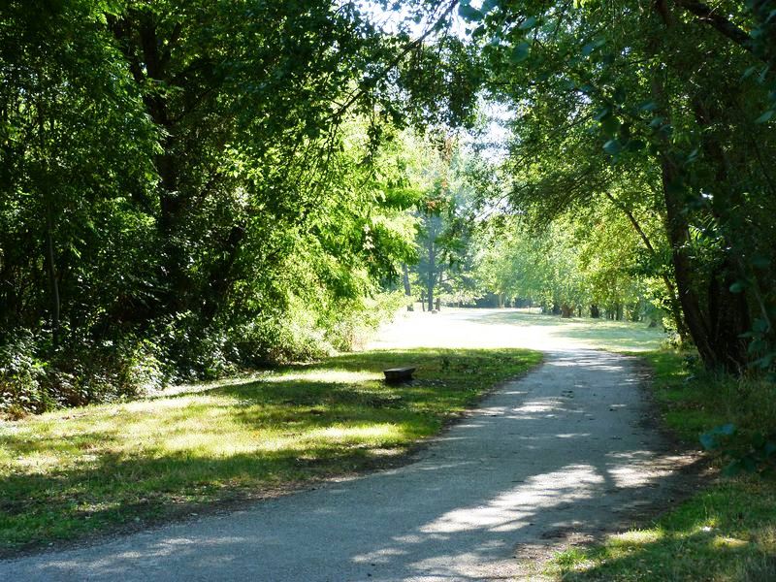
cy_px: 291
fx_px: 1749
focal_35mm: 78
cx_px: 388
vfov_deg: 18.9
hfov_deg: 25.0
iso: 80
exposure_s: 1/80
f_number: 3.3
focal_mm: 14.1
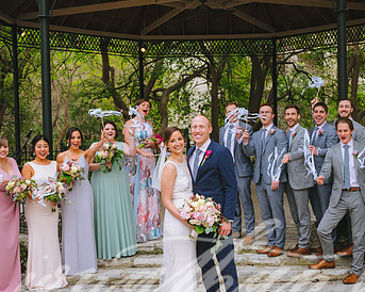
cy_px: 159
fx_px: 583
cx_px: 219
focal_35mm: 54
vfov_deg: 28.1
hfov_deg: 34.6
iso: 400
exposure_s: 1/1600
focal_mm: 34
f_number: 2.8
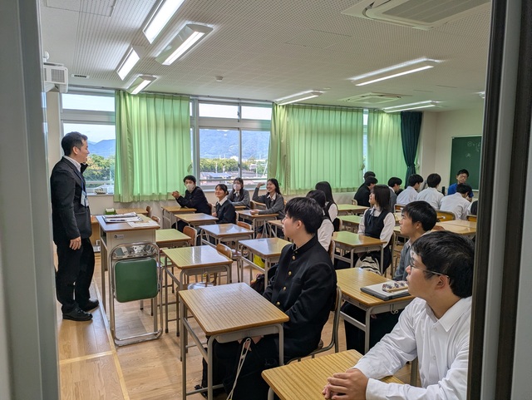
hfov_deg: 69.4
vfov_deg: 54.9
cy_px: 200
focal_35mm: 25
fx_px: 385
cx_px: 266
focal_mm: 5.43
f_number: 1.89
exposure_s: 1/244
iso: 52
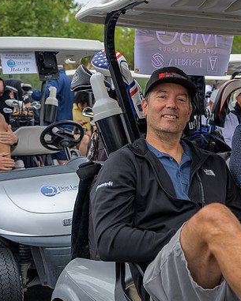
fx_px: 535
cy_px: 150
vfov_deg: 31.4
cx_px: 209
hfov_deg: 24.8
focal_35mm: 60
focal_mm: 42
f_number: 4
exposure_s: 1/200
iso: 100
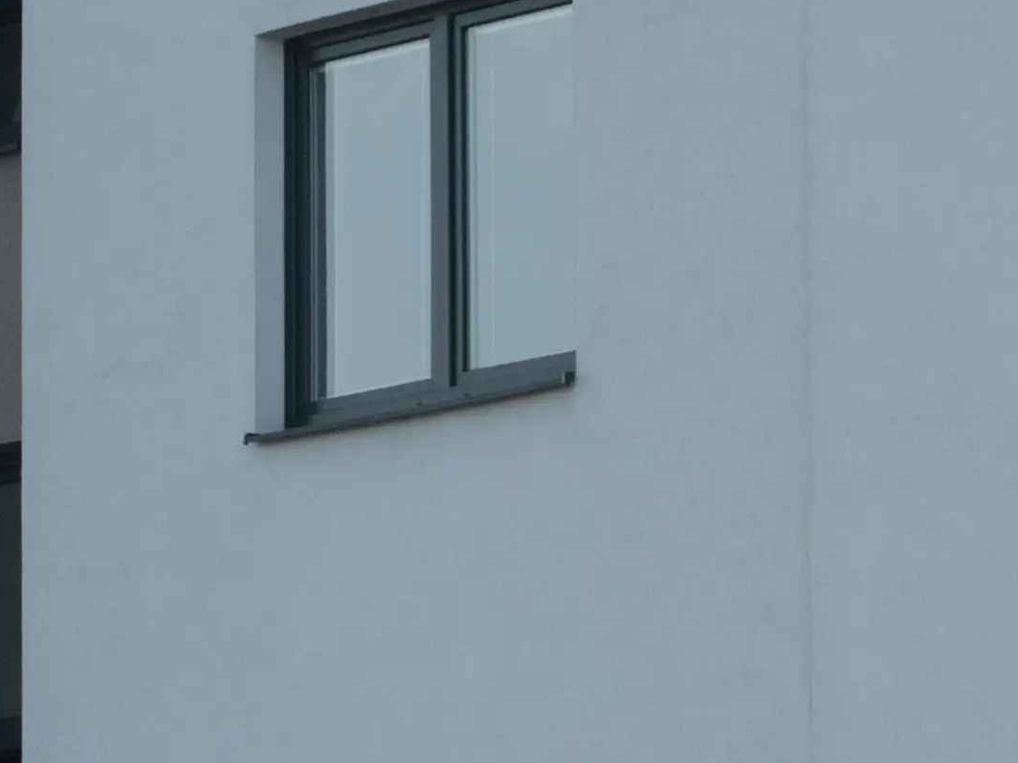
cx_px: -57
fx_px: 10411
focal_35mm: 354
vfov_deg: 4.2
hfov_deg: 5.6
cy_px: 369
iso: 200
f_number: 9
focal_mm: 48
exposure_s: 1/320
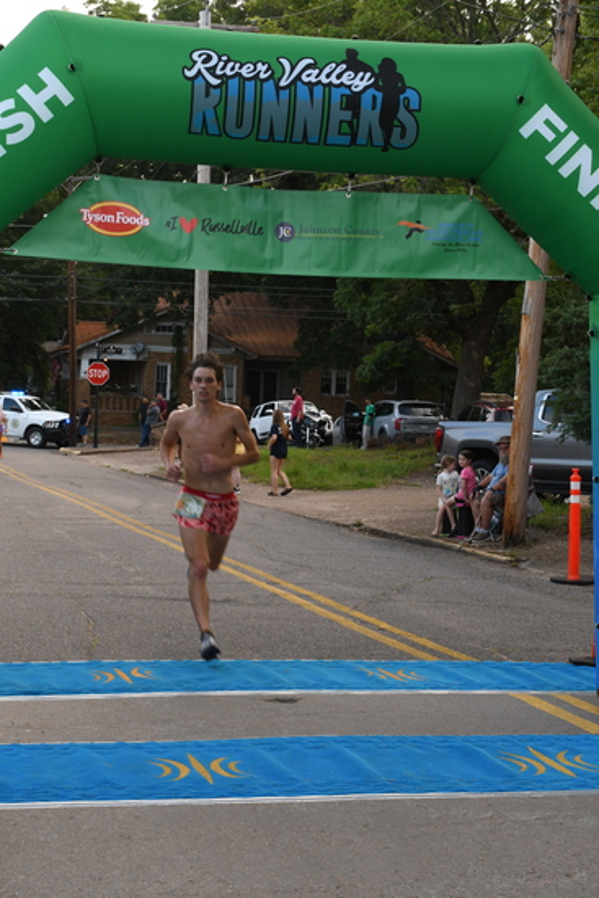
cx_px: 300
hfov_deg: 19.5
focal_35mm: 70
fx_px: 1746
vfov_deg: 28.8
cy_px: 449
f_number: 11
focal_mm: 35
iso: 560
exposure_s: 1/80
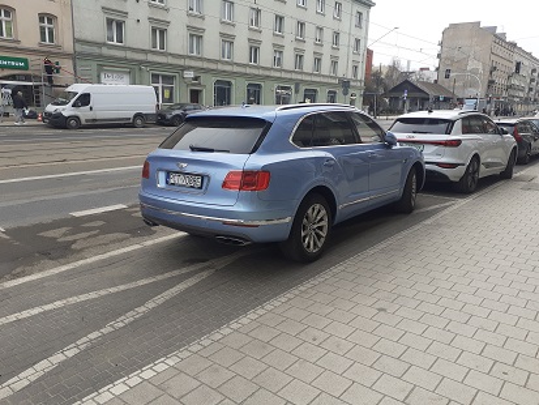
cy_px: 202
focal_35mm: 27
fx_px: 421
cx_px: 270
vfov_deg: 51.4
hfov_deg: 65.3
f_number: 1.9
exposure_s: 1/787
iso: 40
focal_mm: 3.6
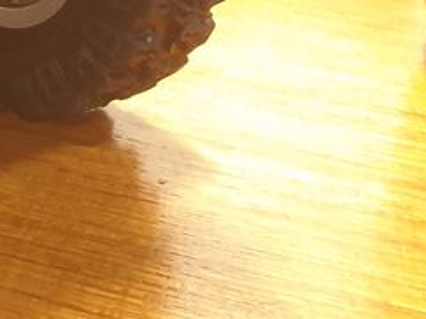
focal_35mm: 107
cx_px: -328
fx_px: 1316
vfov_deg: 13.0
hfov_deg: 15.8
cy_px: -184
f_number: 2.4
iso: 320
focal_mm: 4.3
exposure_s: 1/25
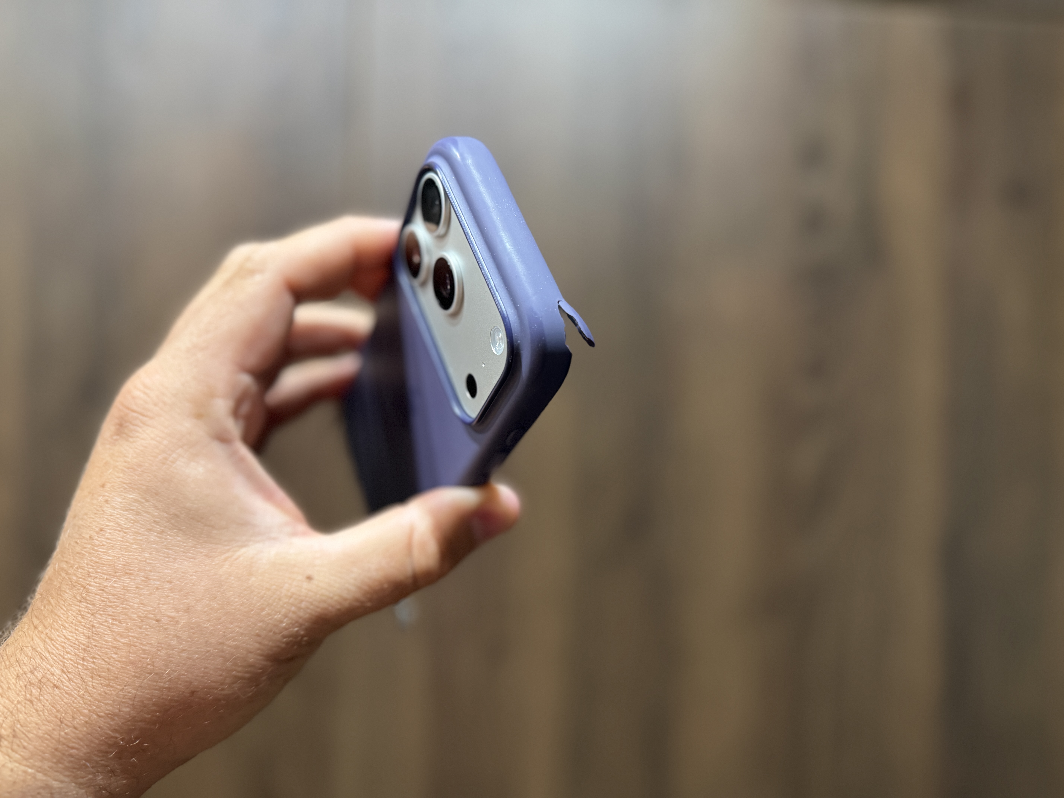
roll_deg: -0.1
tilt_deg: +1.1
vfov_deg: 56.8
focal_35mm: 24
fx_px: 738
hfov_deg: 71.6
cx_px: 532
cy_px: 399
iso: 500
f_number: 1.78
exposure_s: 1/50
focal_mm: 6.76
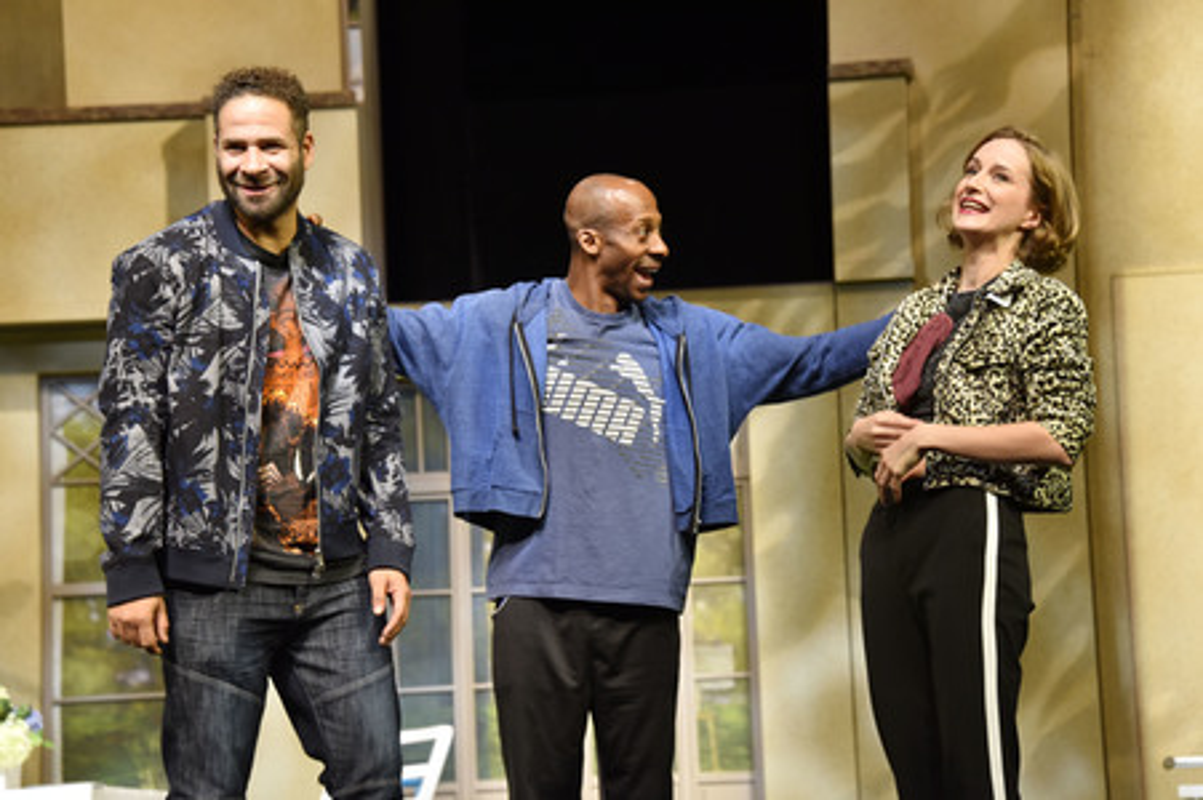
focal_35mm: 122
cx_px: 602
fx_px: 4074
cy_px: 400
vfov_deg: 11.2
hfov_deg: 16.8
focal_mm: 122
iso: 1000
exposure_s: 1/125
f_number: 6.3
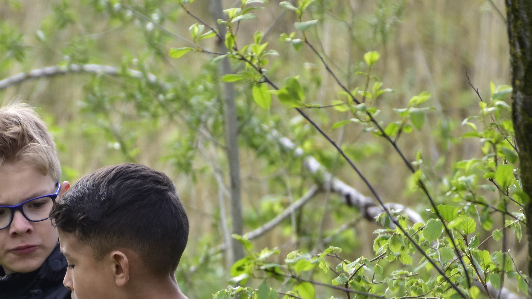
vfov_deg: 1.6
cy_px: 411
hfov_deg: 2.9
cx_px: 70
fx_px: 10627
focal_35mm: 753
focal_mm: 195
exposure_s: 1/320
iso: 400
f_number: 6.3
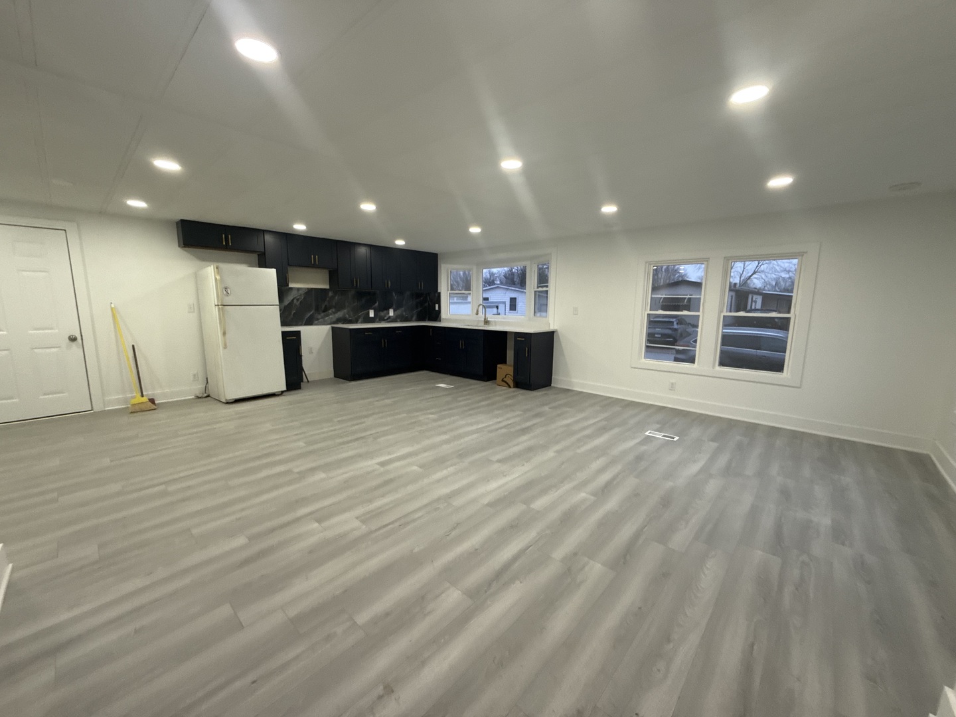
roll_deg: -0.2
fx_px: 387
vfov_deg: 85.7
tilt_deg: -7.9
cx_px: 478
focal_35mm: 14
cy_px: 358
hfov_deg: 102.1
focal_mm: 2.22
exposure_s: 1/120
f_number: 2.2
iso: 200
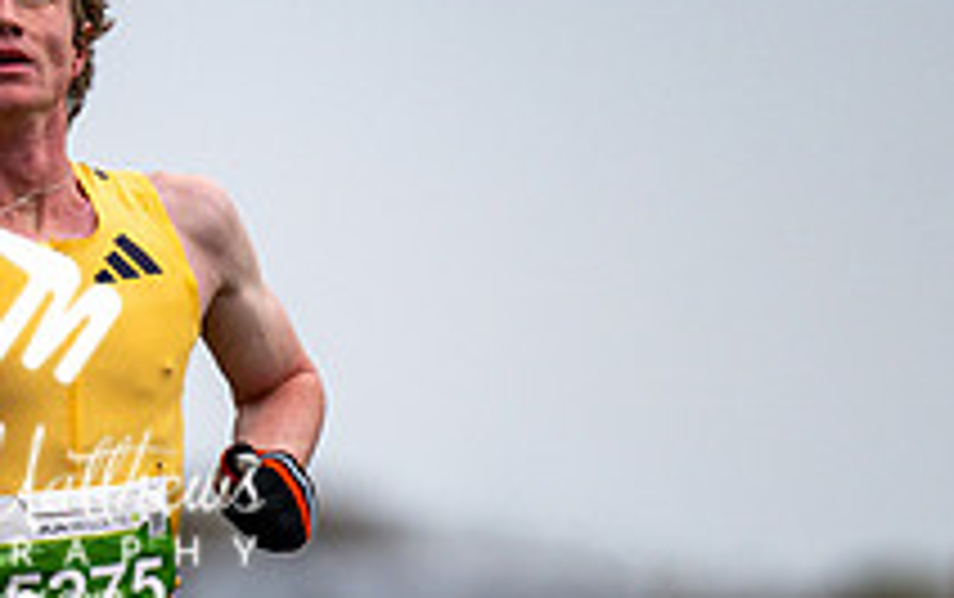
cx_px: -40
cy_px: 409
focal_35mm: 1252
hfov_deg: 1.7
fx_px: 32586
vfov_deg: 1.1
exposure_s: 1/1600
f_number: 2.8
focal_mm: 300
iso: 220
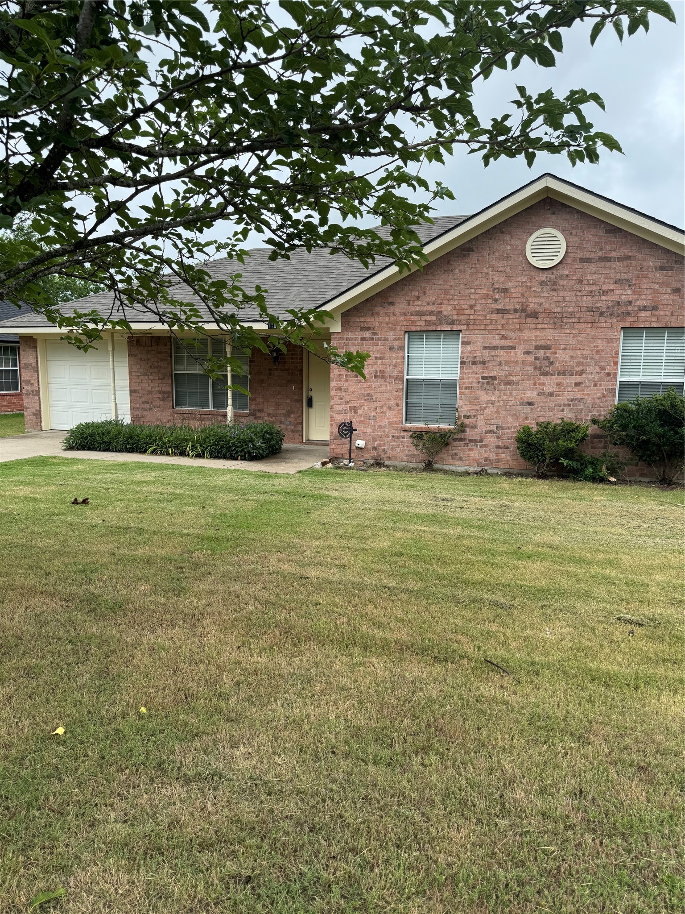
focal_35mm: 24
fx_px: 633
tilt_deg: -8.3
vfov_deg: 71.6
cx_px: 342
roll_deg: -0.4
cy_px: 457
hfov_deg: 56.8
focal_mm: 6.76
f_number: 1.78
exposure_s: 1/1560
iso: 80
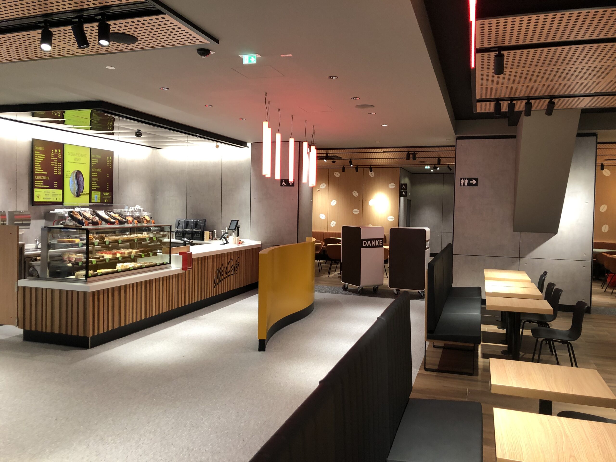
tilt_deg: -0.8
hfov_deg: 63.4
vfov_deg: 49.7
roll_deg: -0.7
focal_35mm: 28
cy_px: 231
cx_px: 308
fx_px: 498
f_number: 1.8
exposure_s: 1/22
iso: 40
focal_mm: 3.99
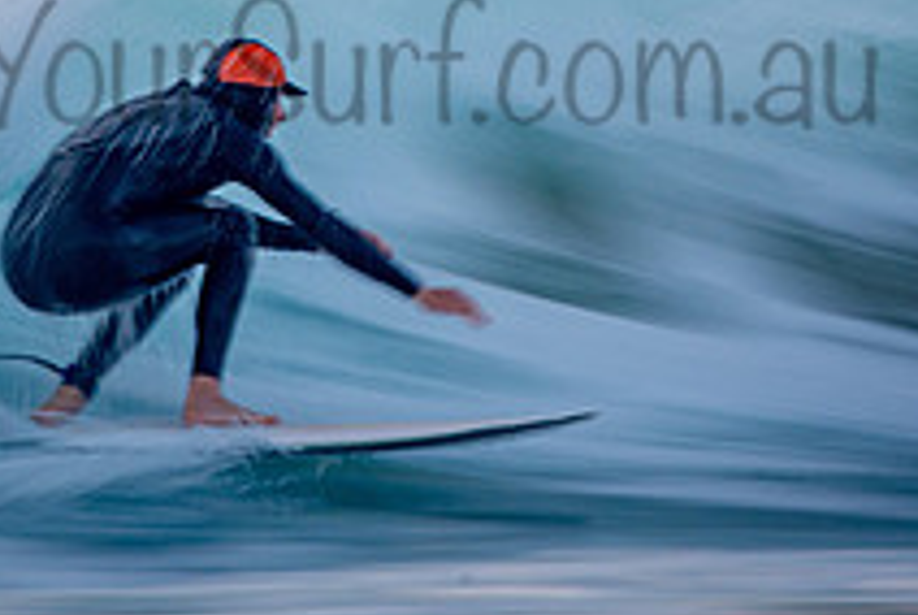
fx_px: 52372
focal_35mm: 2051
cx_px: 420
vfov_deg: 0.7
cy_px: 24
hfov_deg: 1.0
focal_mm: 500
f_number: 20
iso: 100
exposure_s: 1/15
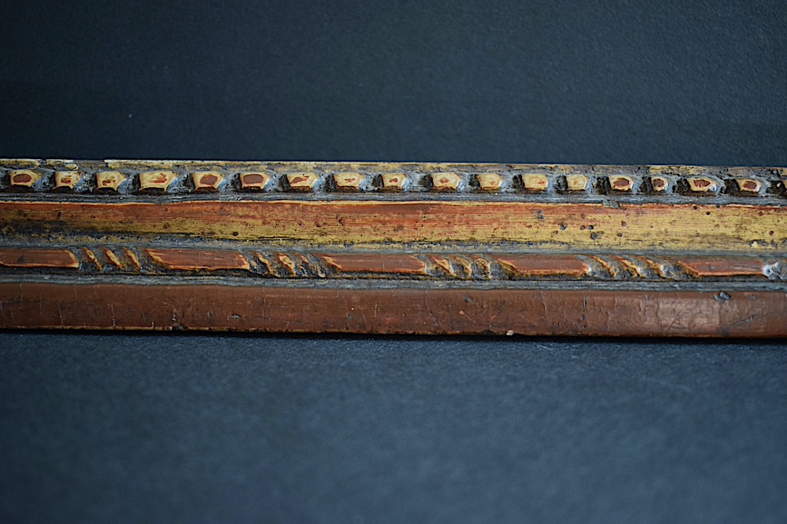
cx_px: 394
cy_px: 262
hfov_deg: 45.0
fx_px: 951
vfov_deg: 30.8
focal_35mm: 44
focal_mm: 29
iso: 1400
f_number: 4.2
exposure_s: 1/125
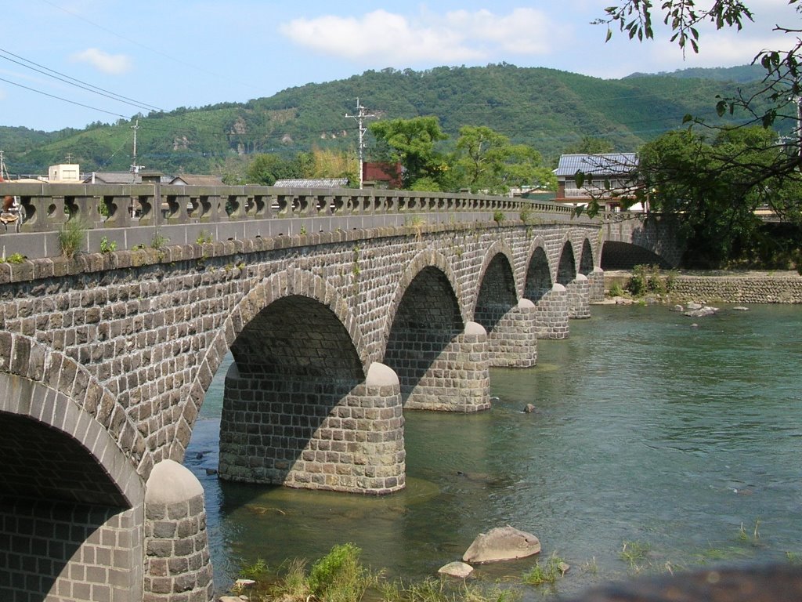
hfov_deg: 52.6
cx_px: 401
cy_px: 301
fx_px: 811
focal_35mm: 35
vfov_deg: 40.7
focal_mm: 5.8
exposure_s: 1/208
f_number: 5.6
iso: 50
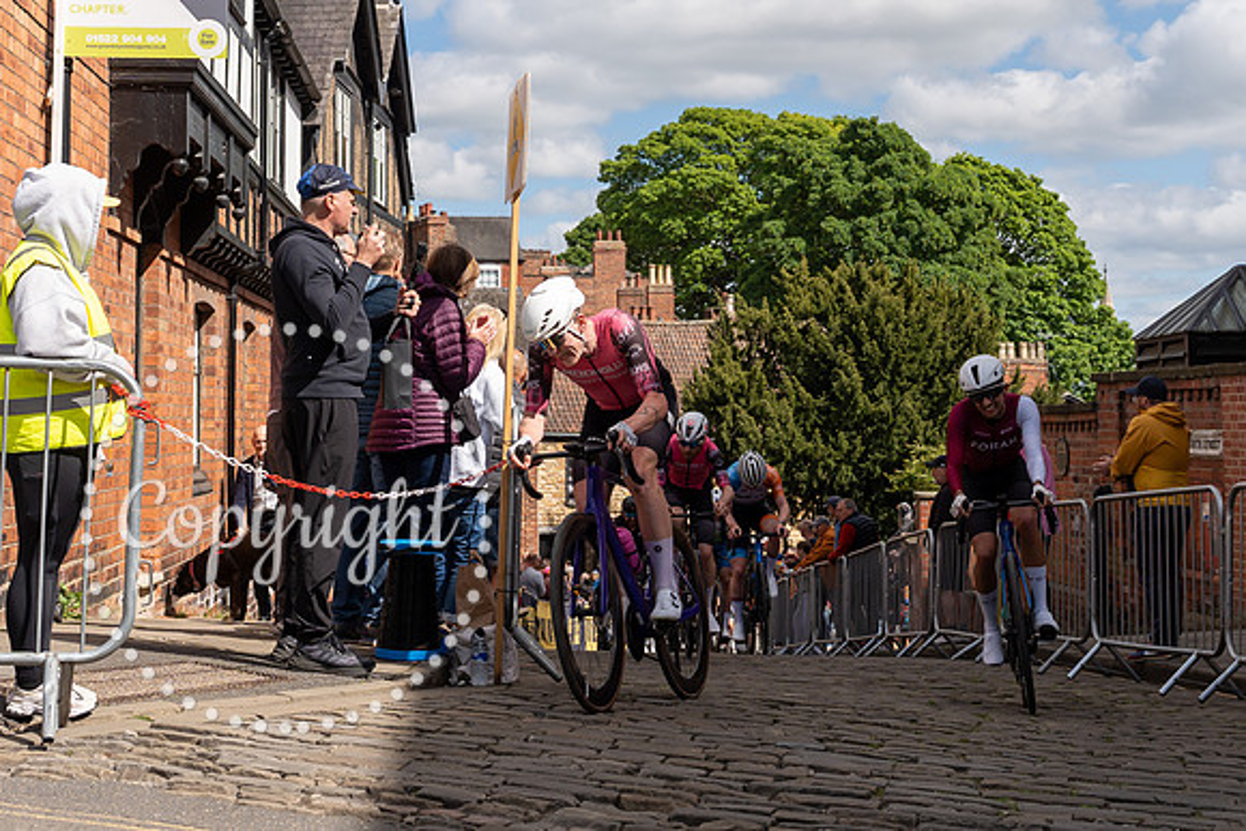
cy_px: 241
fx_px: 2114
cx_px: 630
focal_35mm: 61
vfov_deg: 22.1
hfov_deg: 32.8
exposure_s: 1/1000
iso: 125
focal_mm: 32
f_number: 5
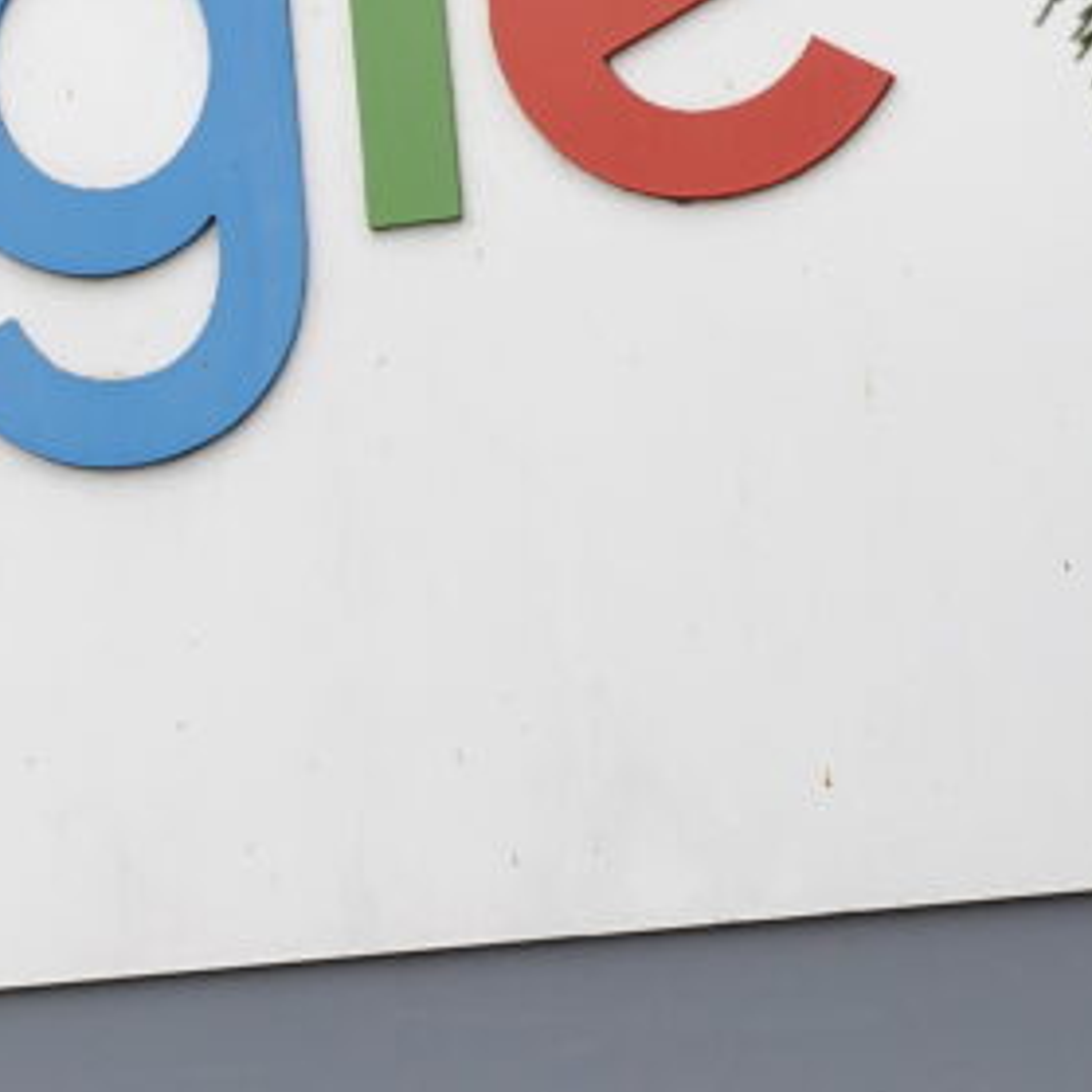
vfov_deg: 9.3
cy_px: 215
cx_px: -356
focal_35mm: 188
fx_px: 6710
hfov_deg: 9.1
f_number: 7.1
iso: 400
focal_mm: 29
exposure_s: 1/640
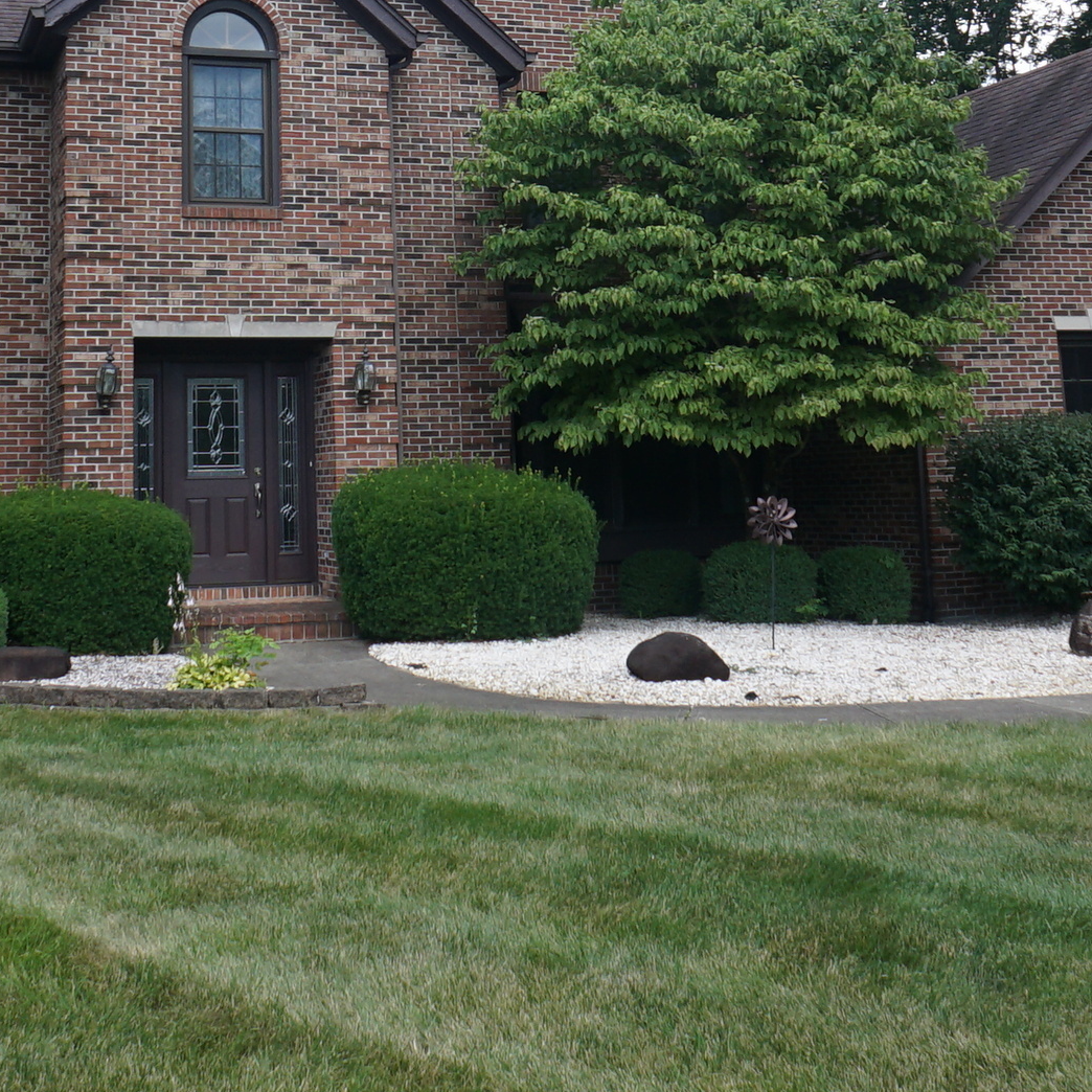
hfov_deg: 28.5
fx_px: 2141
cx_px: 395
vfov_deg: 28.0
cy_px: 208
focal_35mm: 60
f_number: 9
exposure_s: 1/125
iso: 200
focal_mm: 16
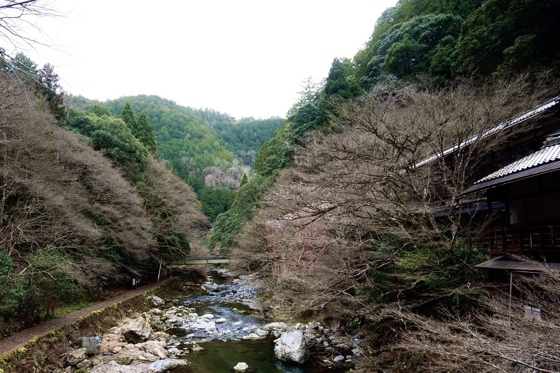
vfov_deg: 47.5
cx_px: 227
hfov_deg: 66.8
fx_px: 420
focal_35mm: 27
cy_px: 232
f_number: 3.5
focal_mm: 20
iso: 200
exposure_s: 1/125
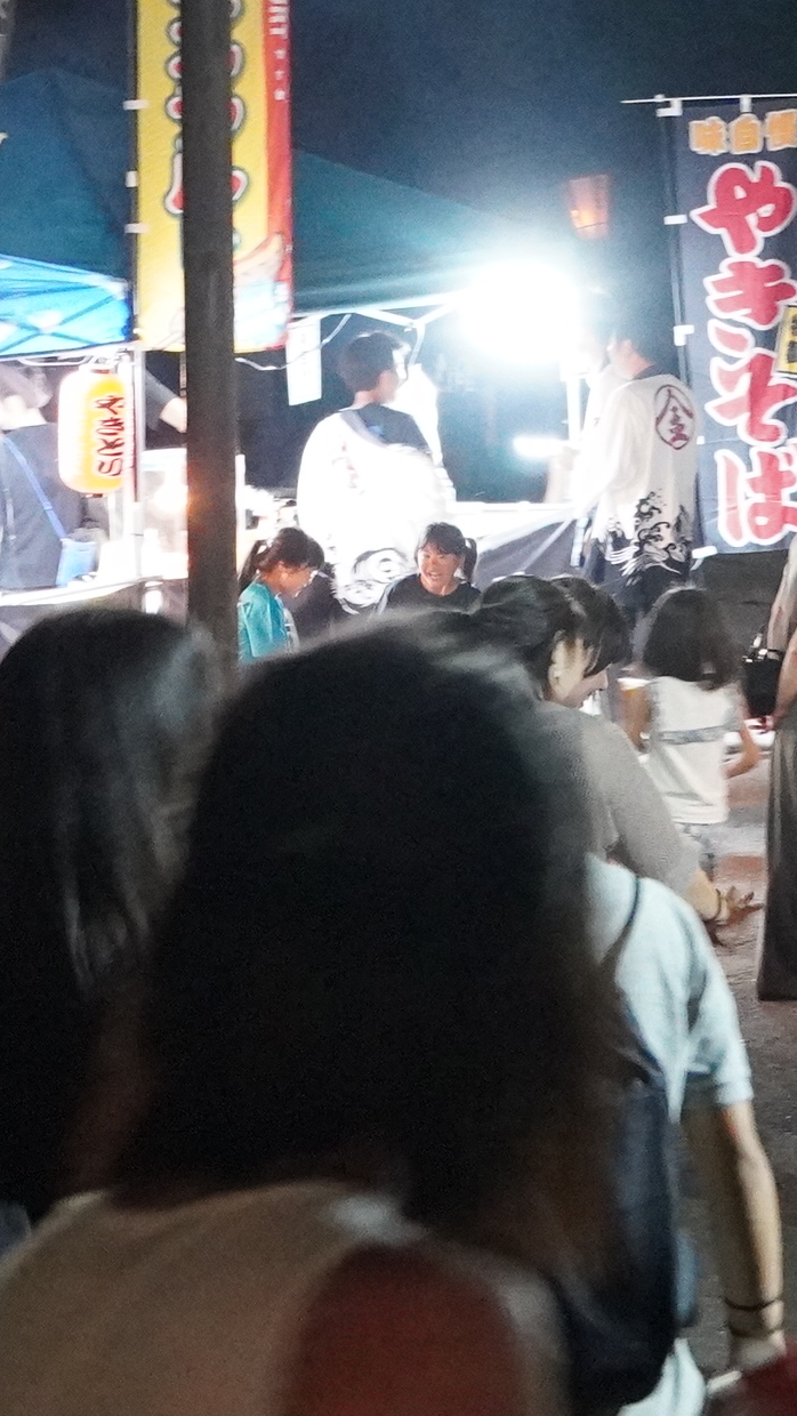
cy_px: -22
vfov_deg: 12.4
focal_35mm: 172
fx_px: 6459
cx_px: 683
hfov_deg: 7.0
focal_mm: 32
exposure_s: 1/30
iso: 6400
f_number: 5
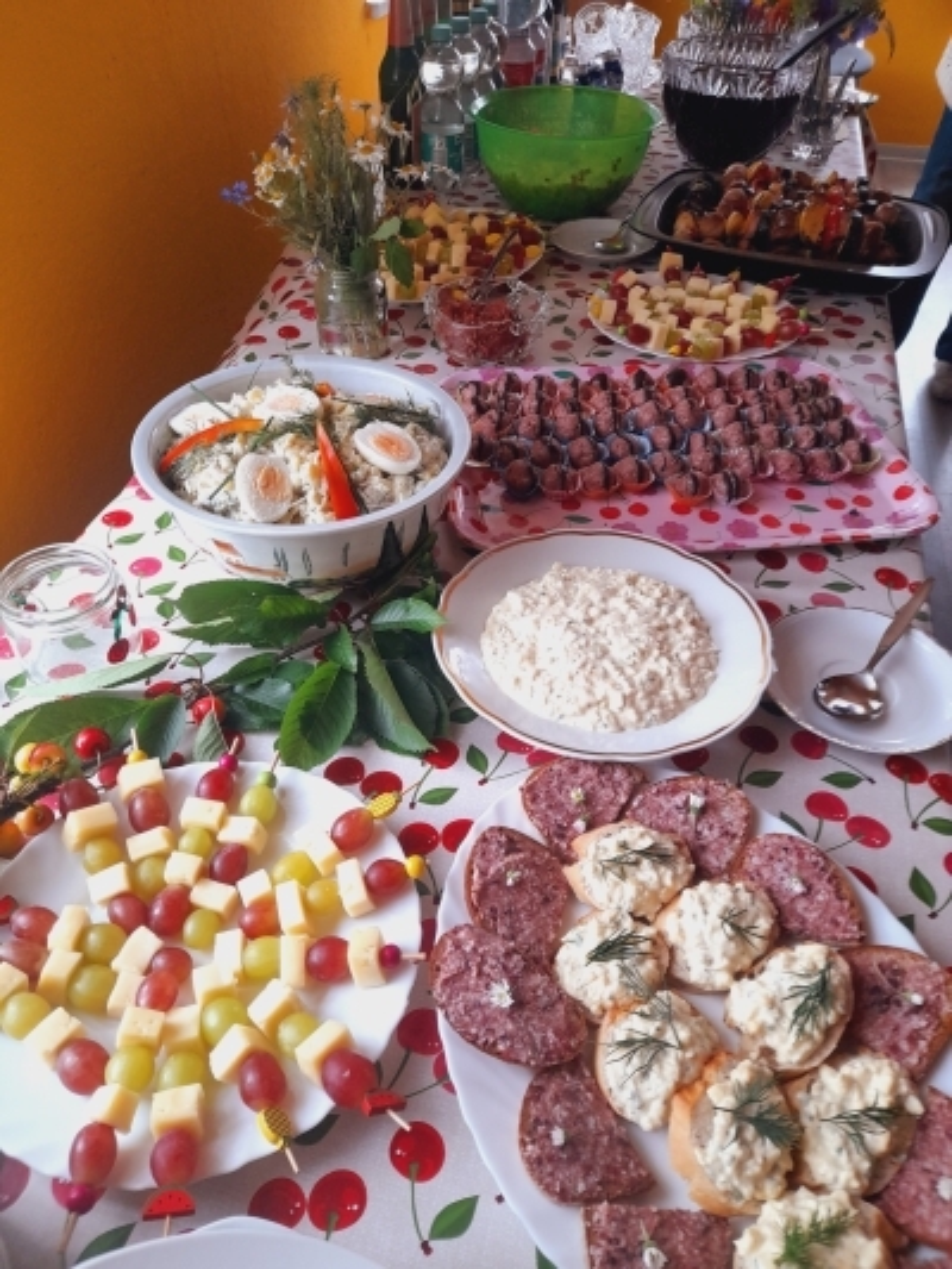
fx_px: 916
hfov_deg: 54.9
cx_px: 476
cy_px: 634
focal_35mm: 25
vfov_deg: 69.4
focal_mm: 4.6
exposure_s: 1/33
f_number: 2
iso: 125
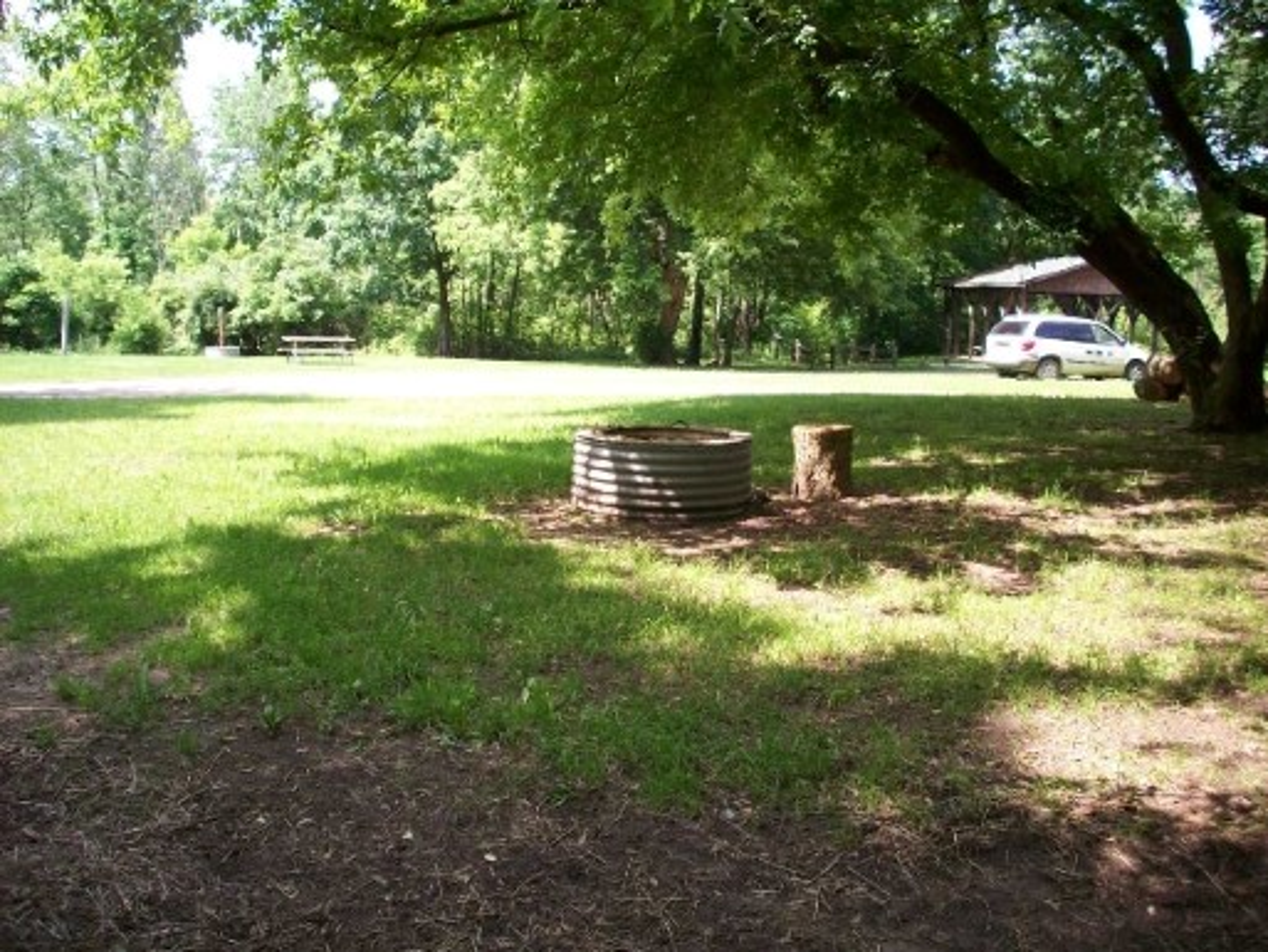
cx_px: 634
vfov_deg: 38.7
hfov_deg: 50.1
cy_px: 476
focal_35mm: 37
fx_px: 1356
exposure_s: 1/186
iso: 80
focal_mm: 6.2
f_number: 2.8
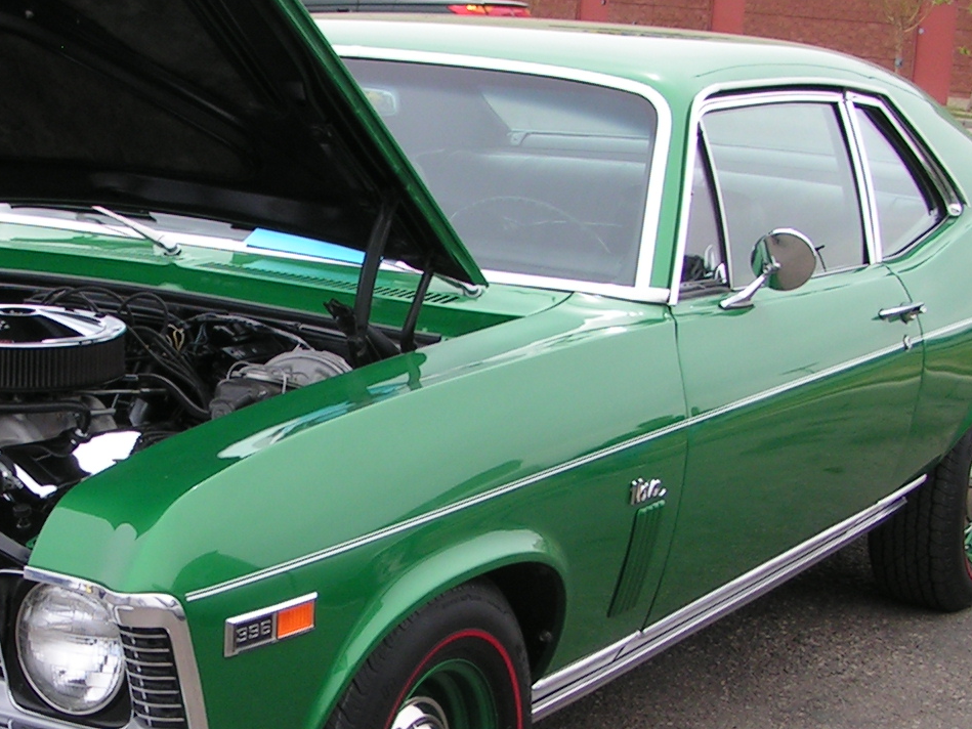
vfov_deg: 17.9
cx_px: 173
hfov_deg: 23.4
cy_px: 548
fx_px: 2303
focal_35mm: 82
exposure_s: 1/200
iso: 50
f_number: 5.6
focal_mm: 5.8
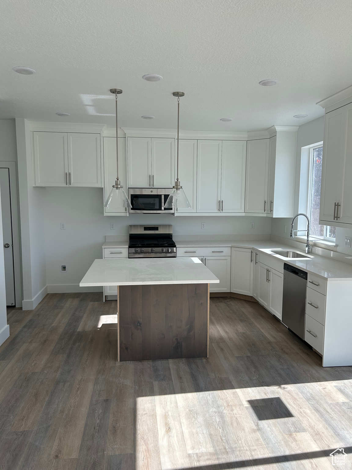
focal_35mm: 26
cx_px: 176
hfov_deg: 53.1
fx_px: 353
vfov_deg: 67.3
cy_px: 235
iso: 50
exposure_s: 1/1058
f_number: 1.5
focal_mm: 5.7
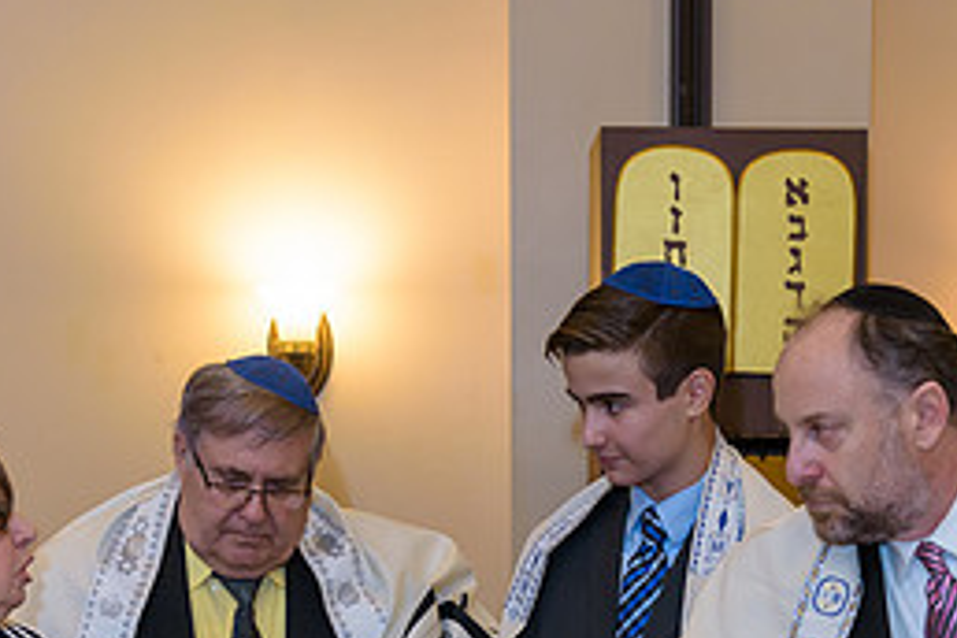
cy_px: 695
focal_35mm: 108
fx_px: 2871
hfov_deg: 18.8
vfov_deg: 12.5
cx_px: 668
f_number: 3.2
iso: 1250
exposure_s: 1/125
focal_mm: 48
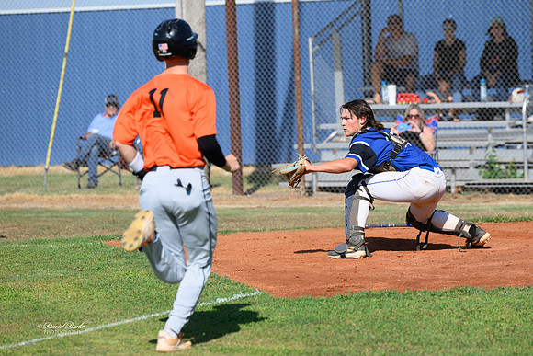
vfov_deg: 7.6
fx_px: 2682
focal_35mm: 181
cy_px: 189
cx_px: 295
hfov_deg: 11.3
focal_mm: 155
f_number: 4
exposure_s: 1/2000
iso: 140
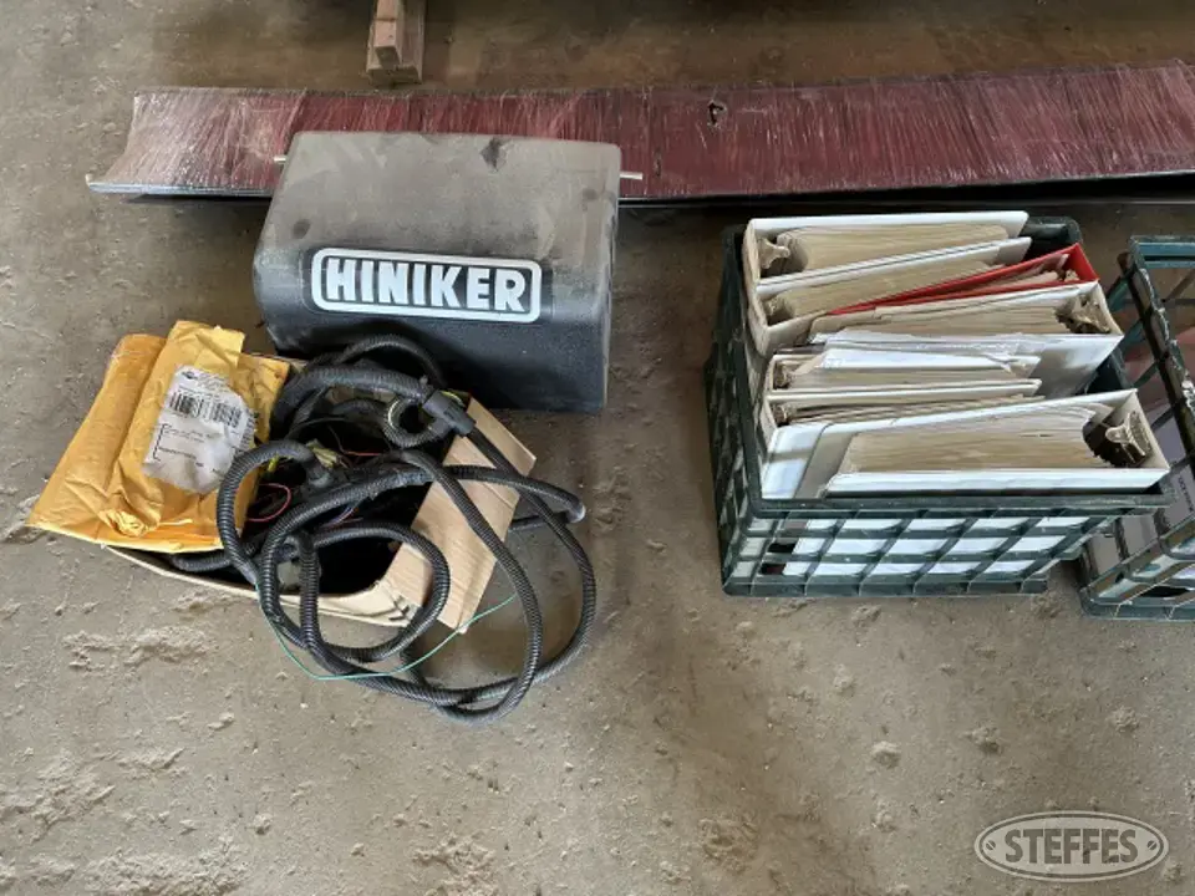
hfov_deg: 71.6
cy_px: 448
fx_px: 829
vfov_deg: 56.8
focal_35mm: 24
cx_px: 598
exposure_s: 1/60
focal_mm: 6.86
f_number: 1.78
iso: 125
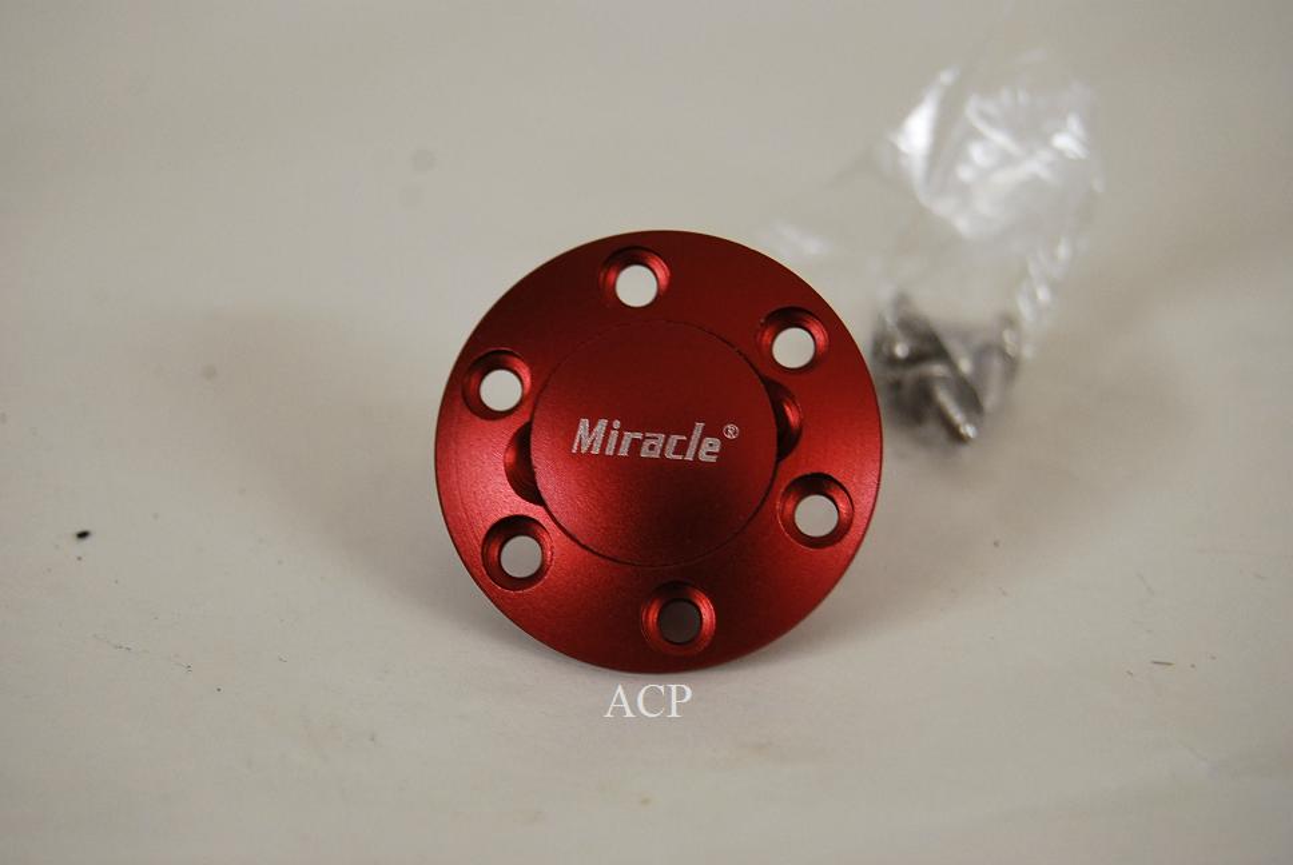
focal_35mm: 82
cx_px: 646
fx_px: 2967
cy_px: 432
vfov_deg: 16.6
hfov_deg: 24.6
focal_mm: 55
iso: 500
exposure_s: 1/30
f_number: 5.6
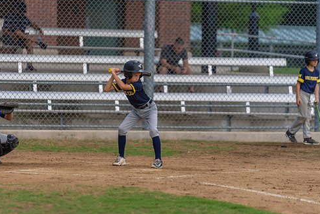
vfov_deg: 5.8
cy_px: 101
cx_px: 135
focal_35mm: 238
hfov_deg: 8.6
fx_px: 2116
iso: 1000
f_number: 2.8
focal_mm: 200
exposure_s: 1/1000
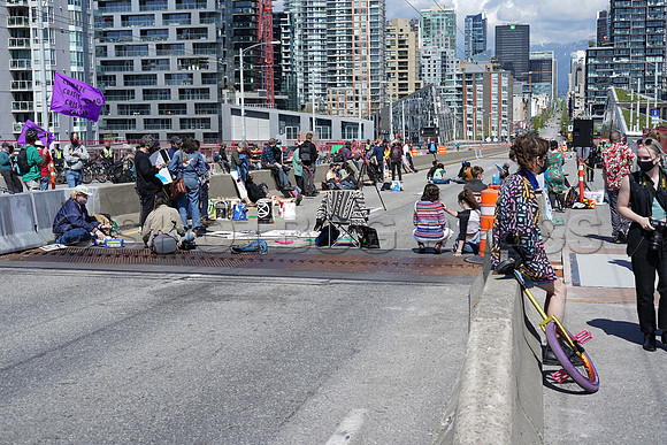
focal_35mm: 50
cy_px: 222
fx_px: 927
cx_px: 334
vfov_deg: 27.0
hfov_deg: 39.6
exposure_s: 1/320
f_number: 6.3
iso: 80
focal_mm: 50
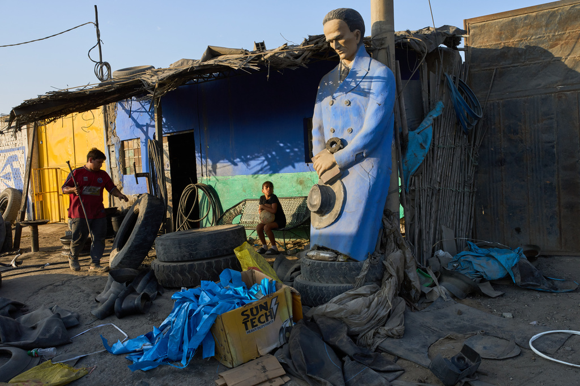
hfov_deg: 54.4
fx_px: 564
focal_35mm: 35
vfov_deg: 37.8
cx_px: 290
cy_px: 193
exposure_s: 1/320
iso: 250
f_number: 10
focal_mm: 35
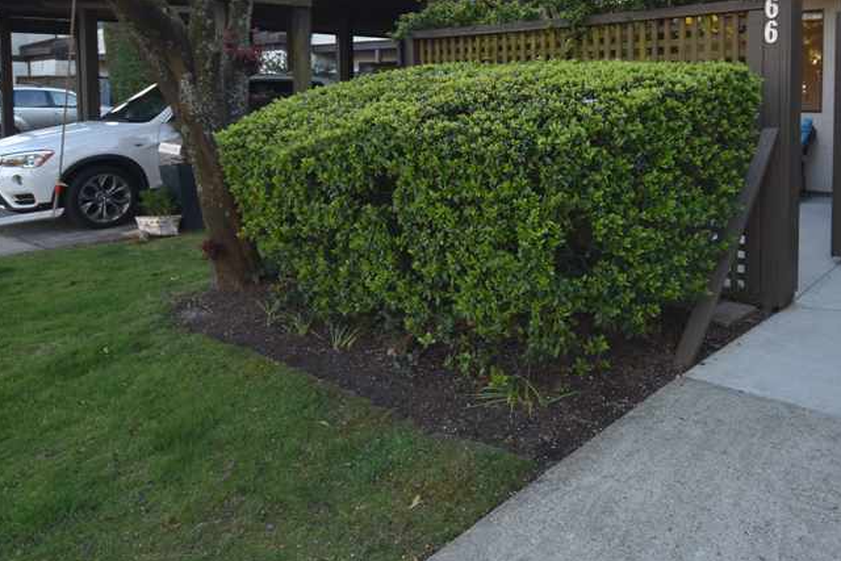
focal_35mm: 30
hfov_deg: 61.5
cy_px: 137
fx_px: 701
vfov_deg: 42.2
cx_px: 497
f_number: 5
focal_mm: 10
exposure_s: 1/100
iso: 200
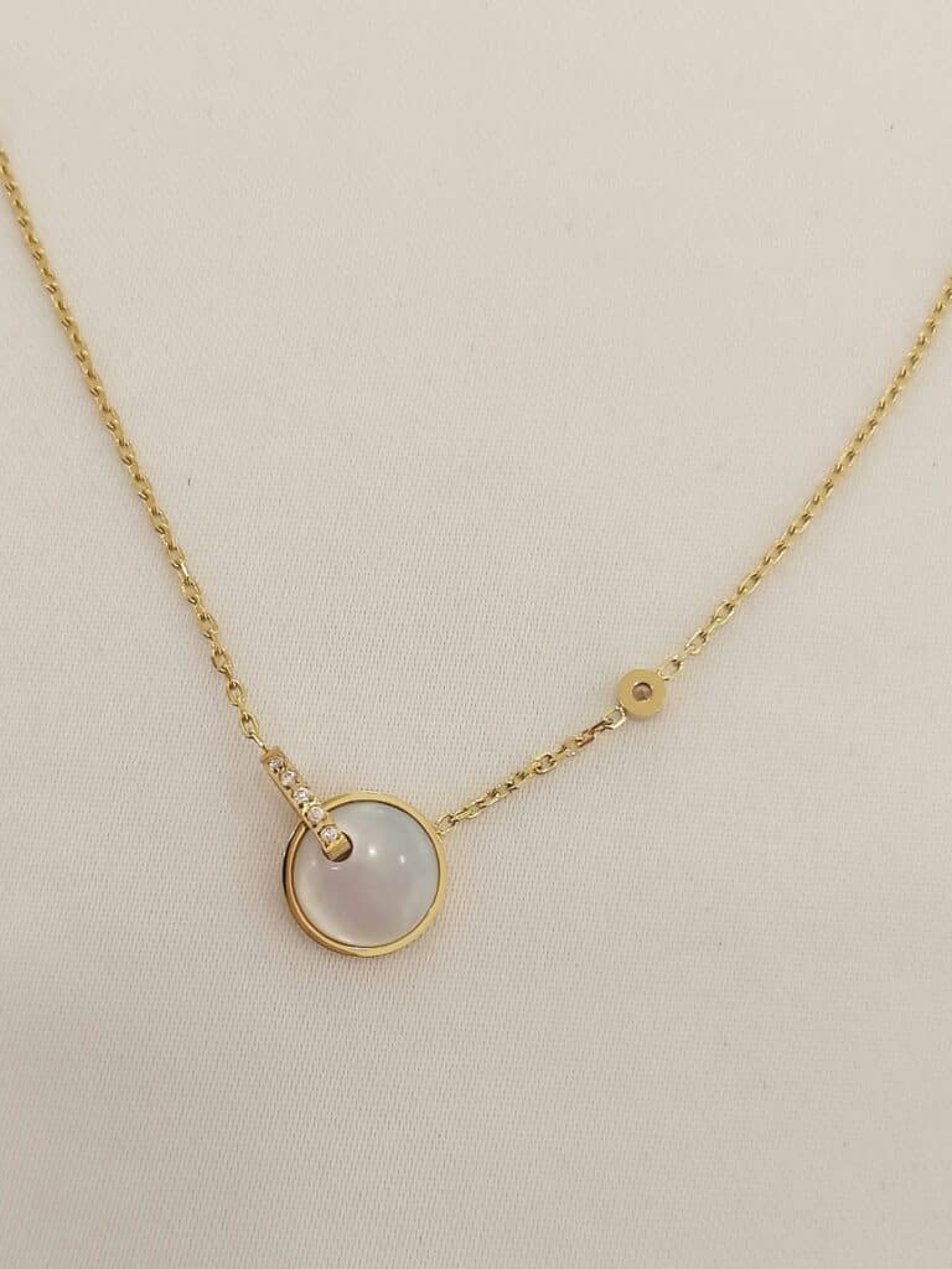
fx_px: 2200
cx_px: 476
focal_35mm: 60
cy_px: 634
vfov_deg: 32.2
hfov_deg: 24.4
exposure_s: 1/50
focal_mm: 4.75
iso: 100
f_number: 1.8
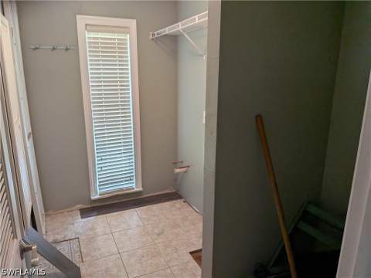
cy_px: 139
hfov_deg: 71.6
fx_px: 257
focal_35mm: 24
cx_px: 186
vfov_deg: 56.8
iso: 29
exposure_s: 1/317
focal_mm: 4.53
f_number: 1.7
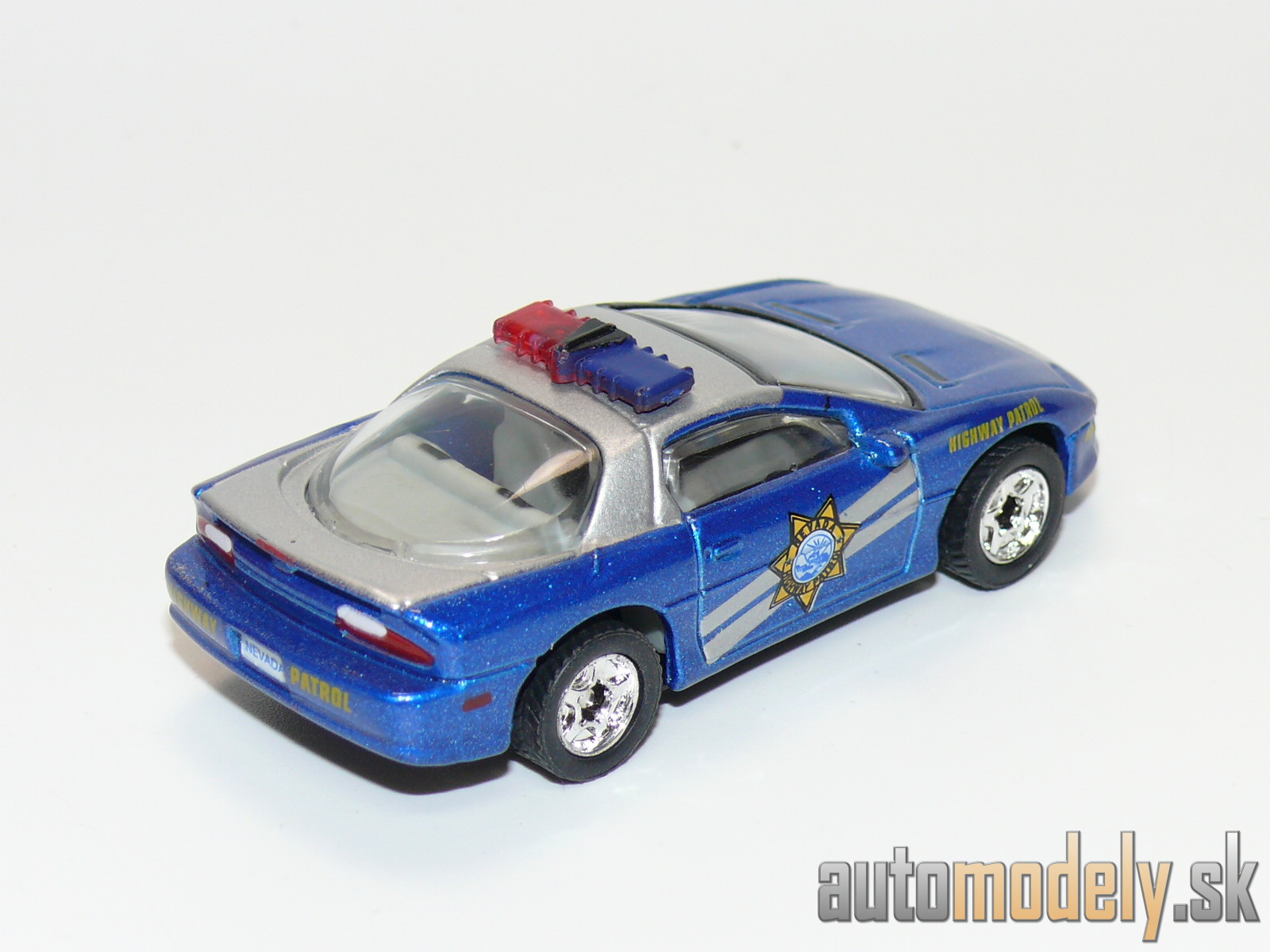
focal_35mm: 103
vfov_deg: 14.4
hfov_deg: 19.1
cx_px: 635
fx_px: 3779
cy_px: 476
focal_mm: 13.6
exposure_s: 1/30
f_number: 4
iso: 100
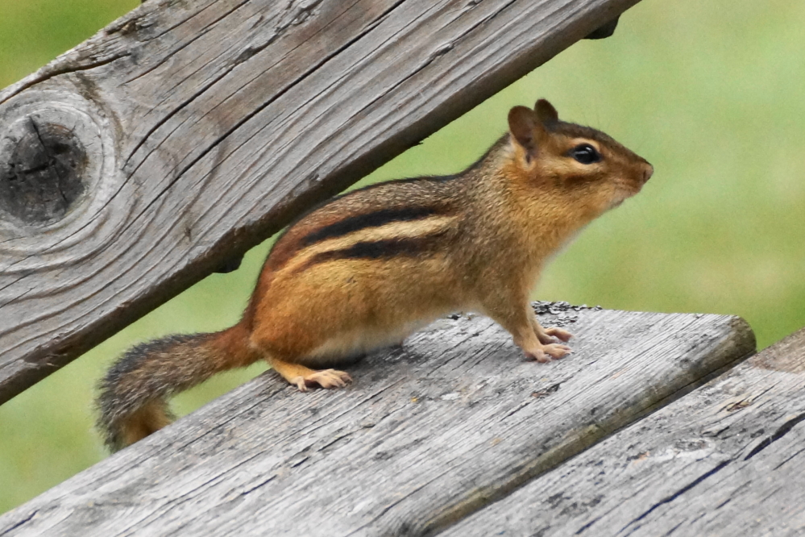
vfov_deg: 3.7
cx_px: 402
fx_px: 8385
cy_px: 268
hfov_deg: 5.5
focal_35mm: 375
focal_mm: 250
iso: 1250
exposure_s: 1/400
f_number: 6.3
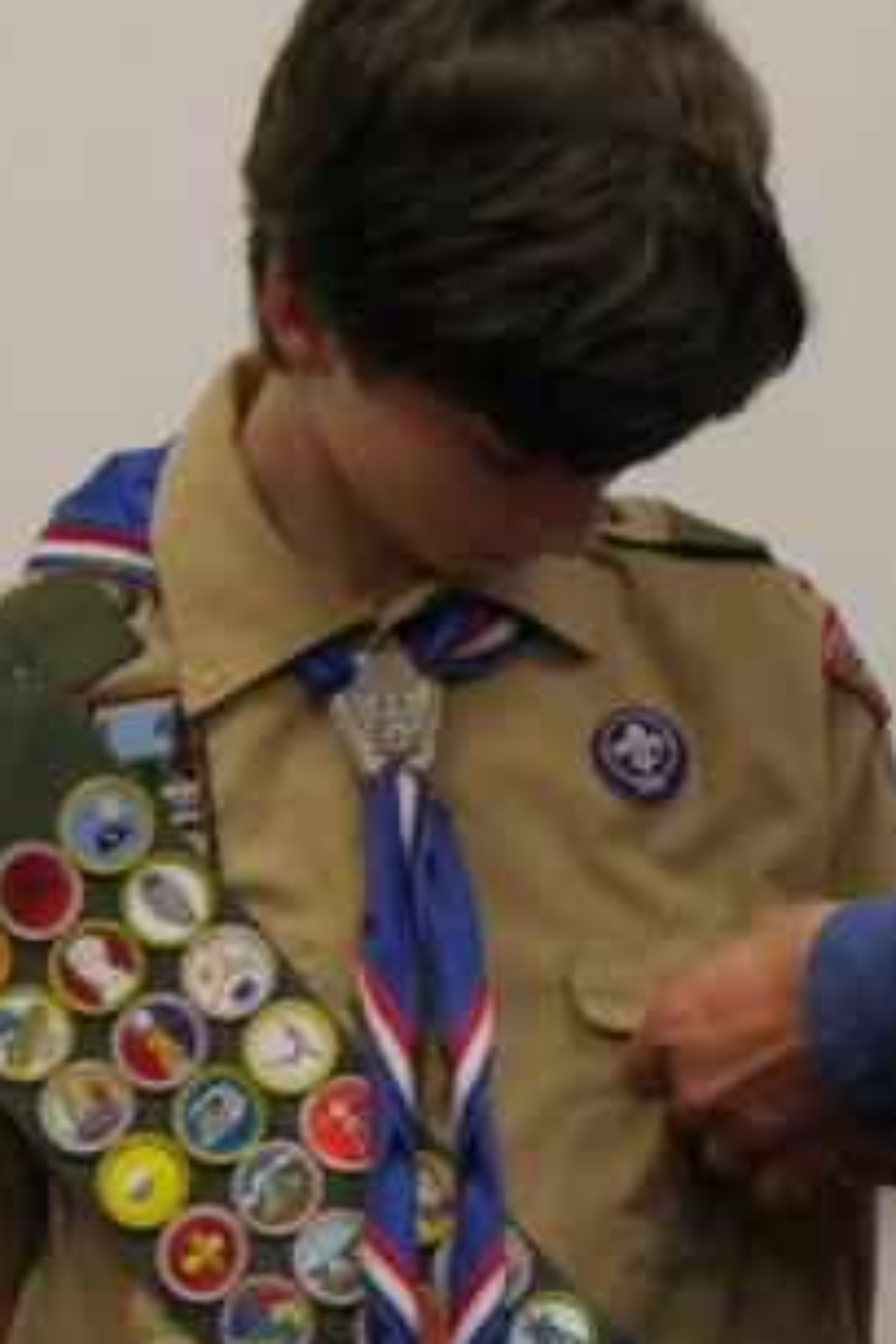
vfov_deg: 8.2
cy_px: 641
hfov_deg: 5.5
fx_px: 9333
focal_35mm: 250
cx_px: 400
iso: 2500
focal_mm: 46
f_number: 4.9
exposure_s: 1/125
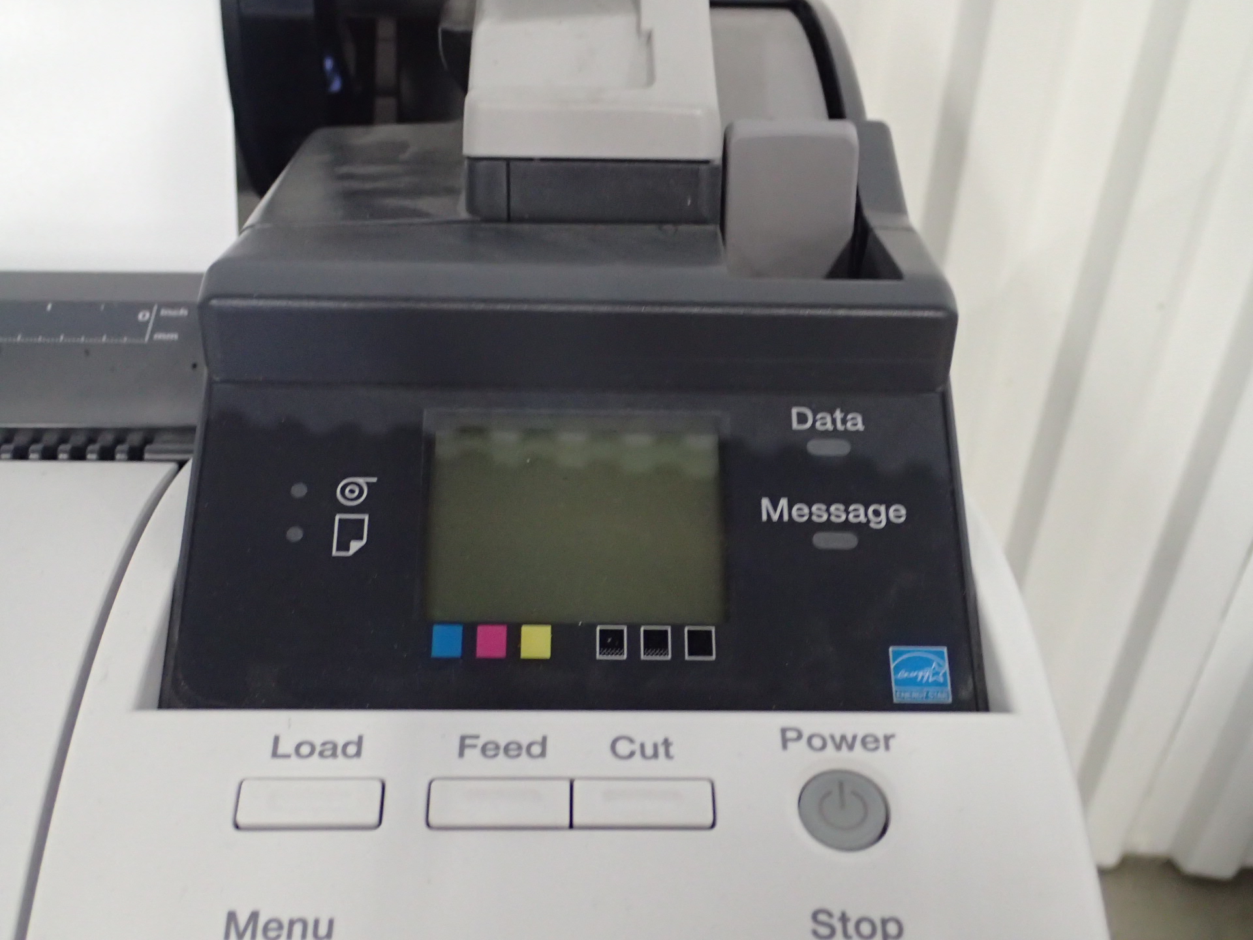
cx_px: 626
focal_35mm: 46
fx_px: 1665
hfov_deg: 41.2
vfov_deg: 31.5
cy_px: 470
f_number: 3.1
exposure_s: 1/50
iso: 640
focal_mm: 8.41
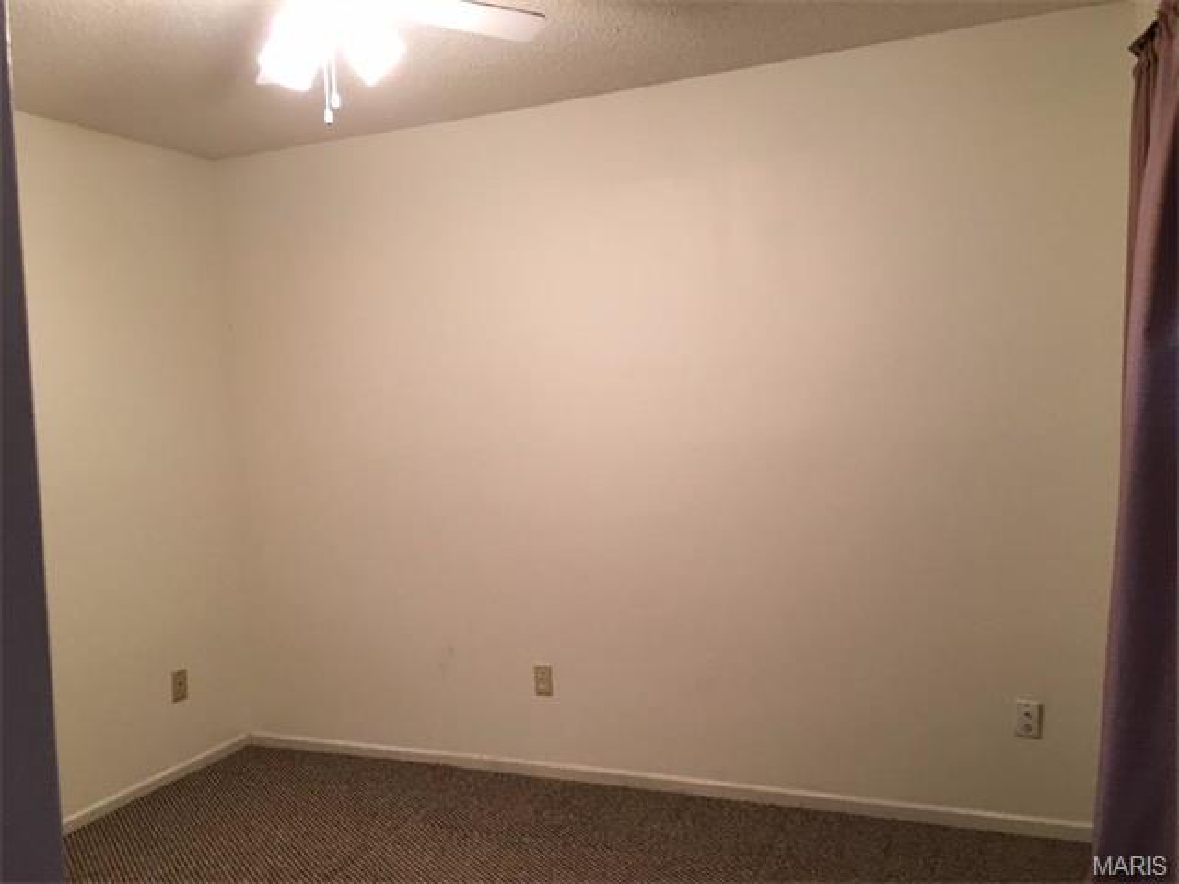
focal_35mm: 29
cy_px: 442
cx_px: 590
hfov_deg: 61.7
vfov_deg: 48.2
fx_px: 988
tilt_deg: -3.9
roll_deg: +2.5
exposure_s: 1/30
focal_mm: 4.15
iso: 80
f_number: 2.2
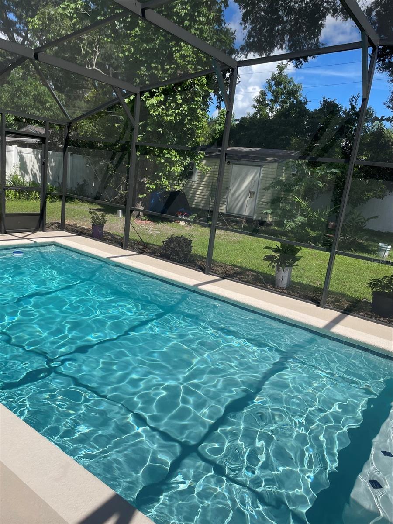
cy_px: 262
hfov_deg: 53.1
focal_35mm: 26
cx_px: 196
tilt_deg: -12.5
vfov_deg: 67.3
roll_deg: -6.2
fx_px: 394
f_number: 1.6
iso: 32
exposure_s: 1/3205
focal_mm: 4.2
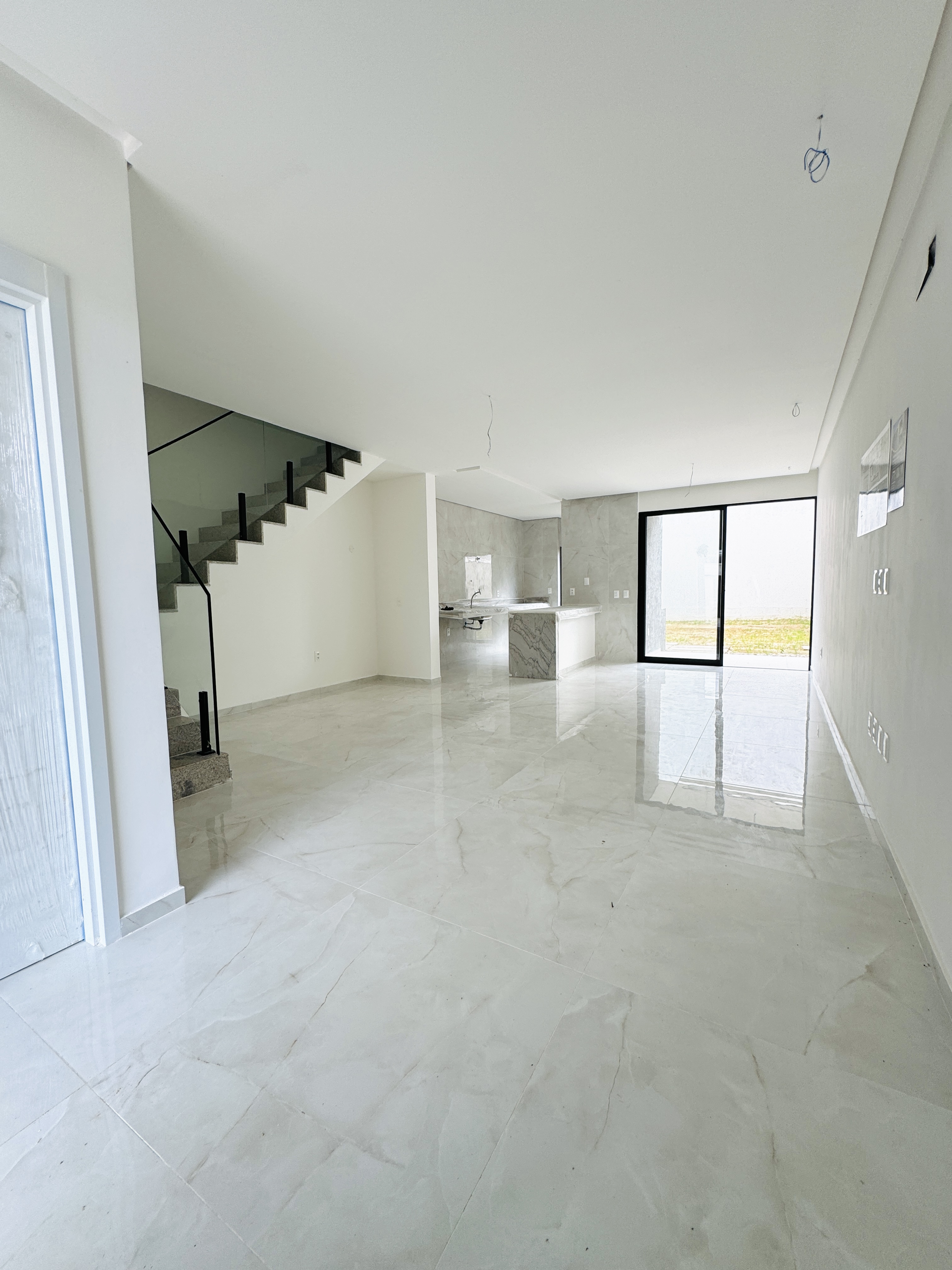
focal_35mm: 14
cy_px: 635
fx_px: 513
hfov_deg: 85.7
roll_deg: +1.5
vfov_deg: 102.1
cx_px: 476
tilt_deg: -5.0
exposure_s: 1/99
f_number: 2.2
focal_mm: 2.22
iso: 50
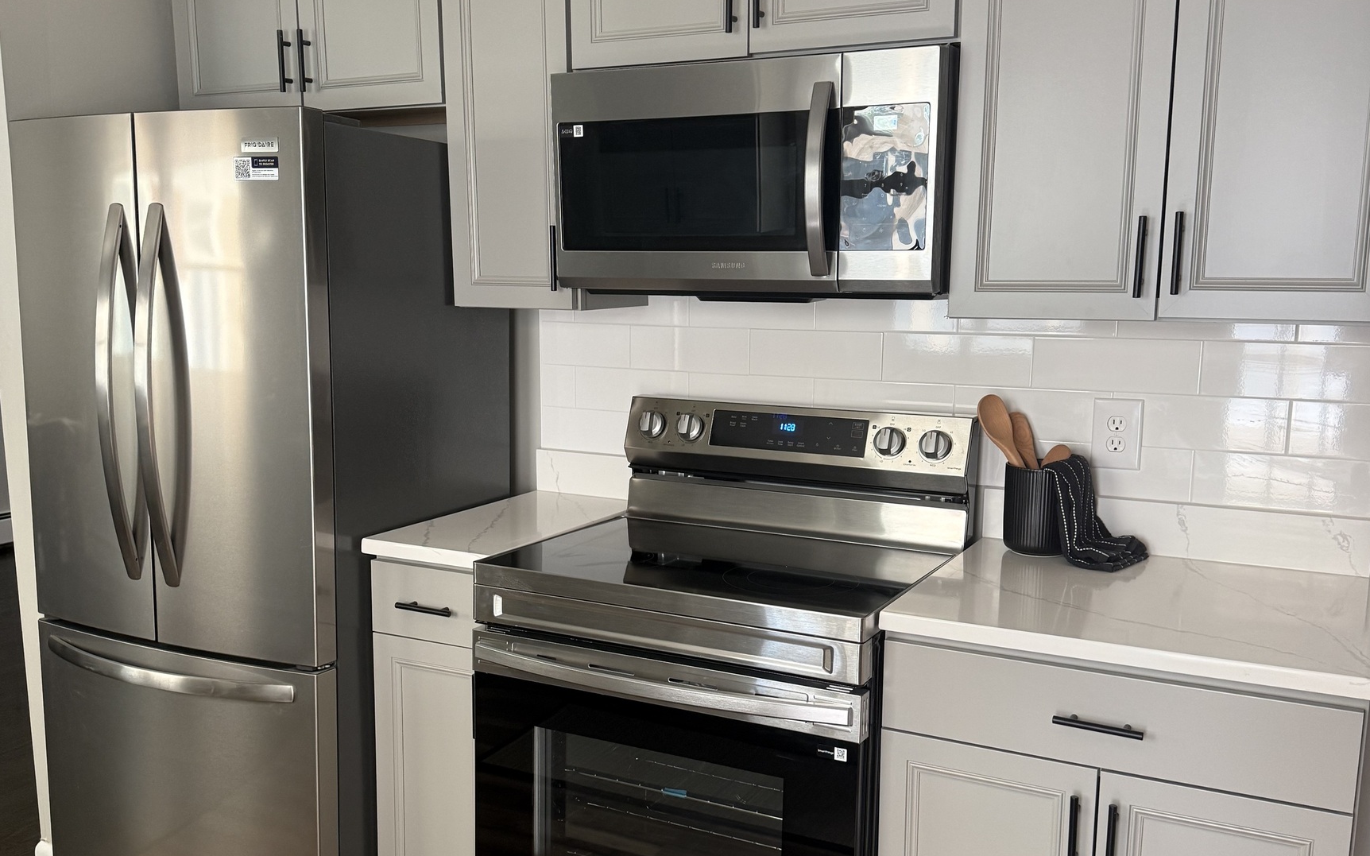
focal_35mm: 34
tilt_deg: -9.1
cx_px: 686
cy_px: 507
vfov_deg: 37.1
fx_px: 1269
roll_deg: -1.7
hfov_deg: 56.7
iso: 200
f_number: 1.78
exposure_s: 1/60
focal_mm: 6.76
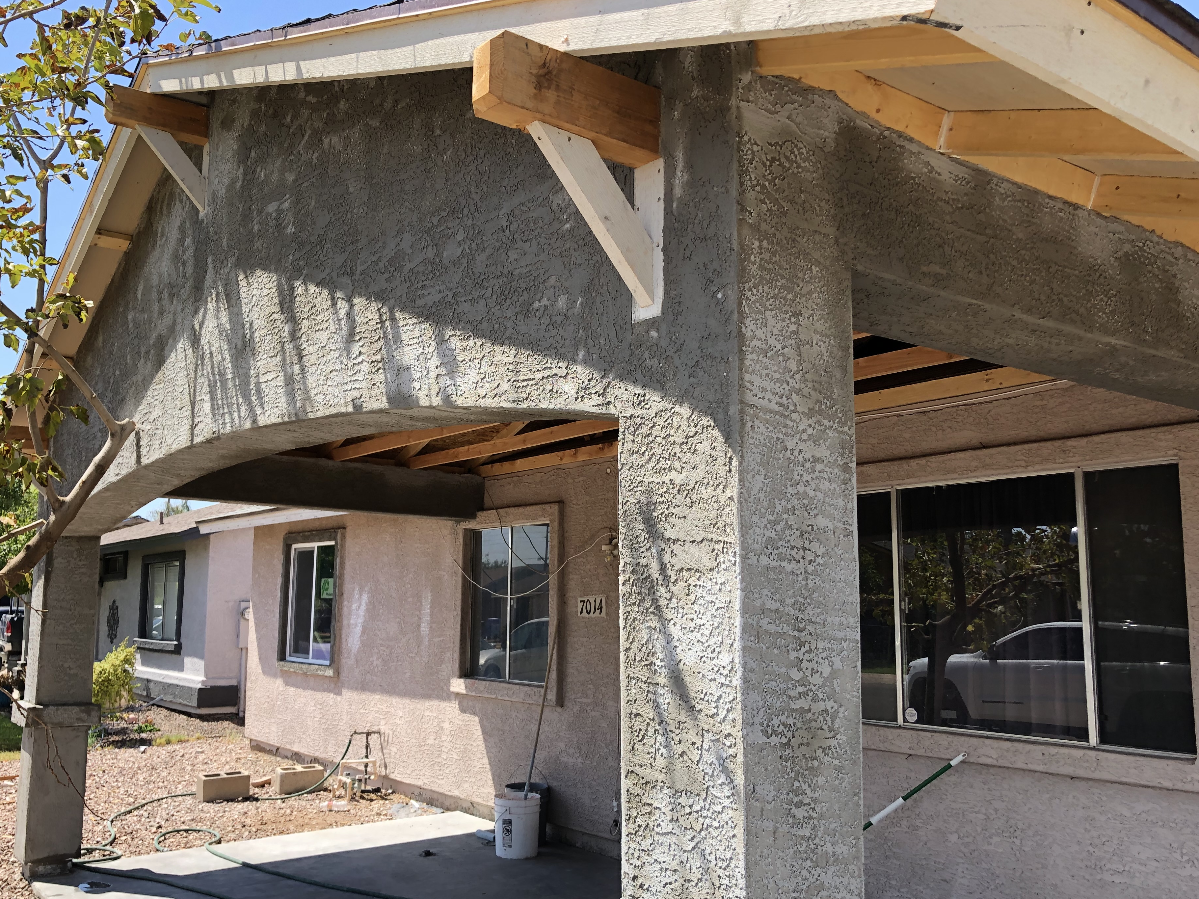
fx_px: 1074
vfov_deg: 45.4
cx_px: 540
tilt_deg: +7.2
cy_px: 476
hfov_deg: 58.2
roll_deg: -1.7
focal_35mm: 31
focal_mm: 3.99
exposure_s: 1/736
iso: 20
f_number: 1.8
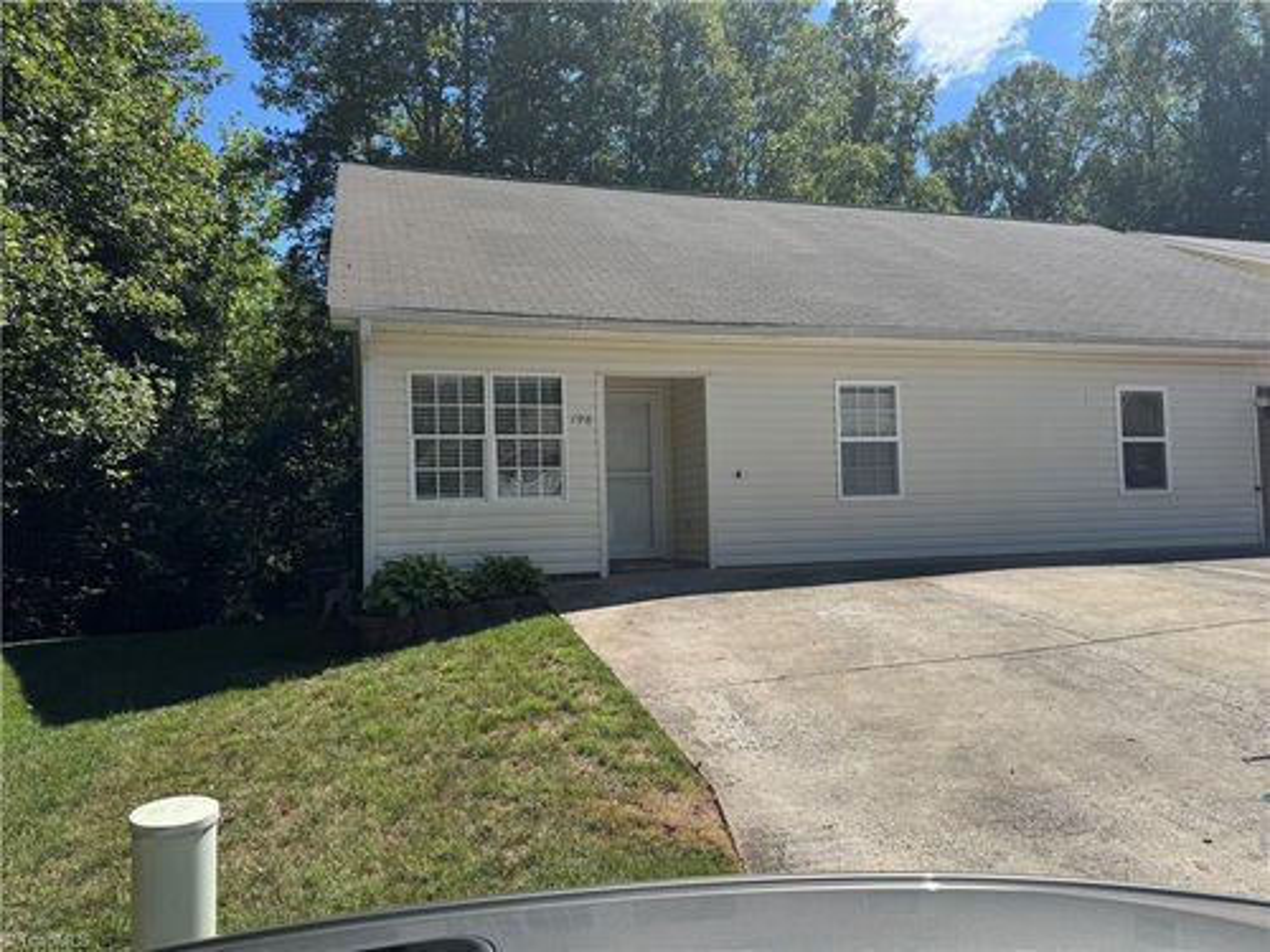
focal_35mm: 24
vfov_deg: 56.8
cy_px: 476
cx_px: 635
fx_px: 881
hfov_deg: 71.6
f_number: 1.78
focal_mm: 6.76
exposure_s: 1/4049
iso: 80
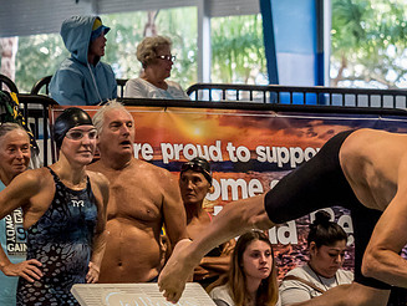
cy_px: 204
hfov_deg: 6.7
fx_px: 3472
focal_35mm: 295
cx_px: 389
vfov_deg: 5.0
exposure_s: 1/1000
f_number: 2.8
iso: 2500
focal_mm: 67
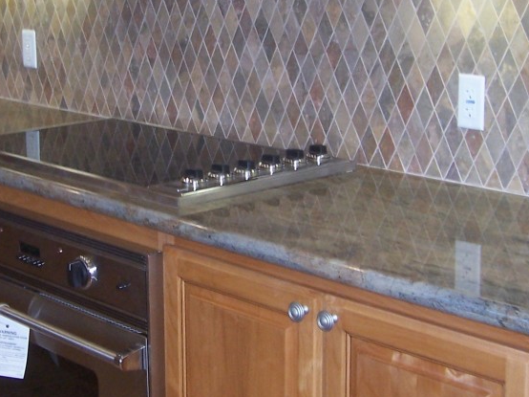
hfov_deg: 24.9
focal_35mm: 78
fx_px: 1191
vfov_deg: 18.8
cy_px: 121
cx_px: 184
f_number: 3
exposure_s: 1/60
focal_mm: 6
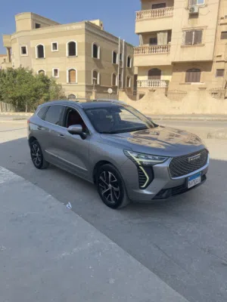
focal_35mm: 25
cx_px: 114
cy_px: 151
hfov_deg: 54.9
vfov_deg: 69.4
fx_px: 219
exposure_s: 1/3344
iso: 32
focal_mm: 5.1
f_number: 1.6
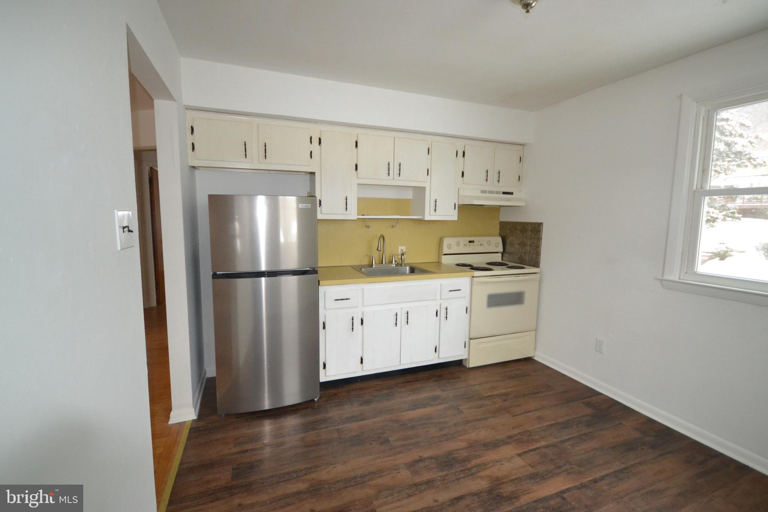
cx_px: 384
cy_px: 256
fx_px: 320
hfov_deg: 100.4
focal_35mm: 15
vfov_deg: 77.3
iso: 2200
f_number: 4
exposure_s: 1/60
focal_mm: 10
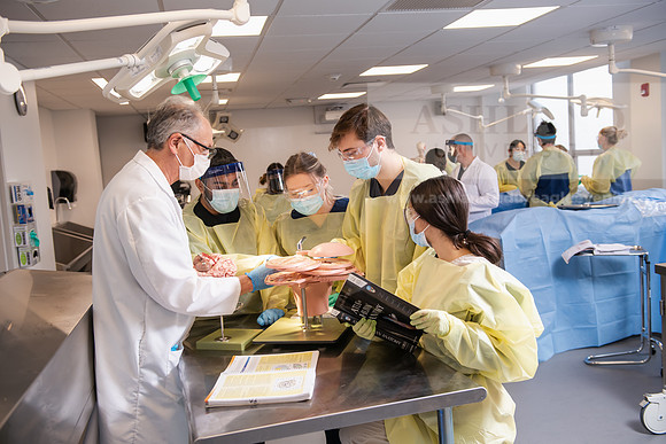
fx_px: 666
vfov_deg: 36.9
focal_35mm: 36
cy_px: 222
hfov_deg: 53.1
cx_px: 333
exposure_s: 1/160
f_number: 4
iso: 500
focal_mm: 36
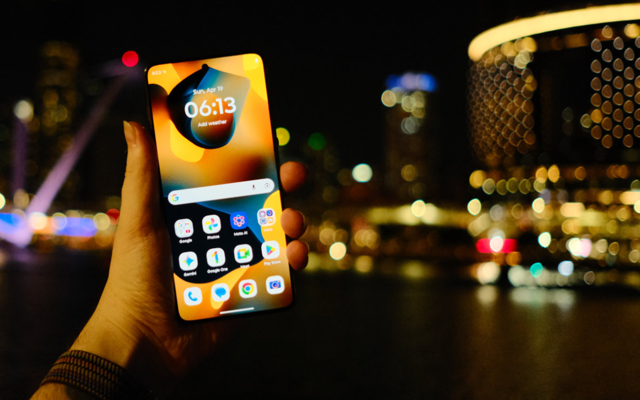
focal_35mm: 36
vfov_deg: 35.3
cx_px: 320
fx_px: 628
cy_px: 190
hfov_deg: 54.0
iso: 6400
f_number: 2
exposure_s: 1/100
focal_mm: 23
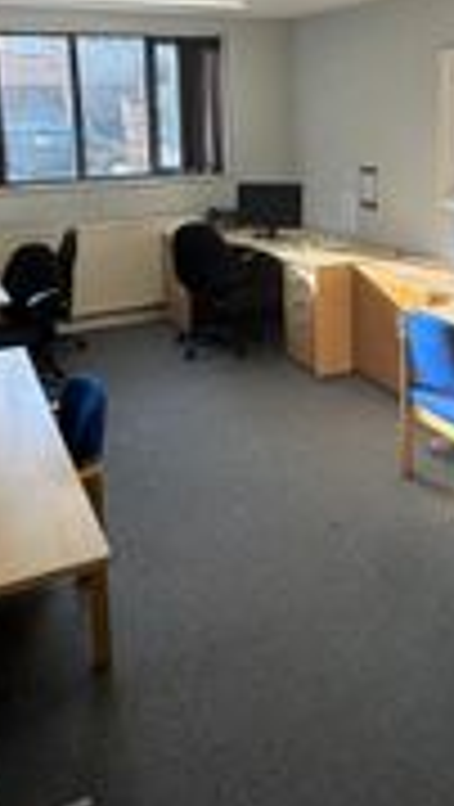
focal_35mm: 34
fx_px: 726
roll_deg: +1.3
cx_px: 288
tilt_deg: -9.6
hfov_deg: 34.5
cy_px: 225
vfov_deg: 55.8
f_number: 2.2
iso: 40
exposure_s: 1/146
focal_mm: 2.22
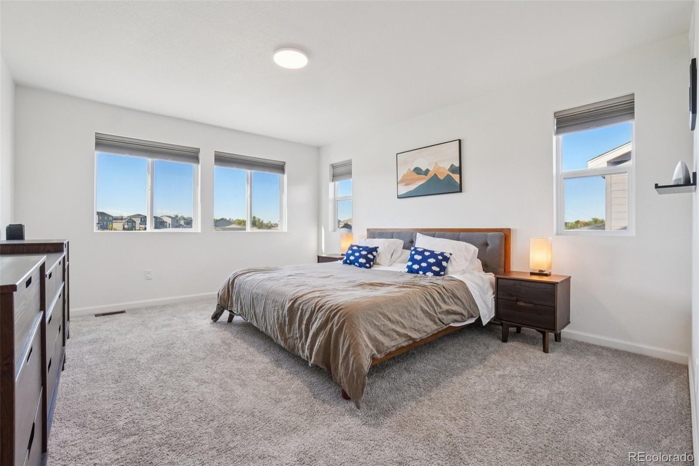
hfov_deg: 100.4
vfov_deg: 77.3
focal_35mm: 15
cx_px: 350
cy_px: 233
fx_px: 291
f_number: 8
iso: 400
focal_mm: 10
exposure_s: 1/60
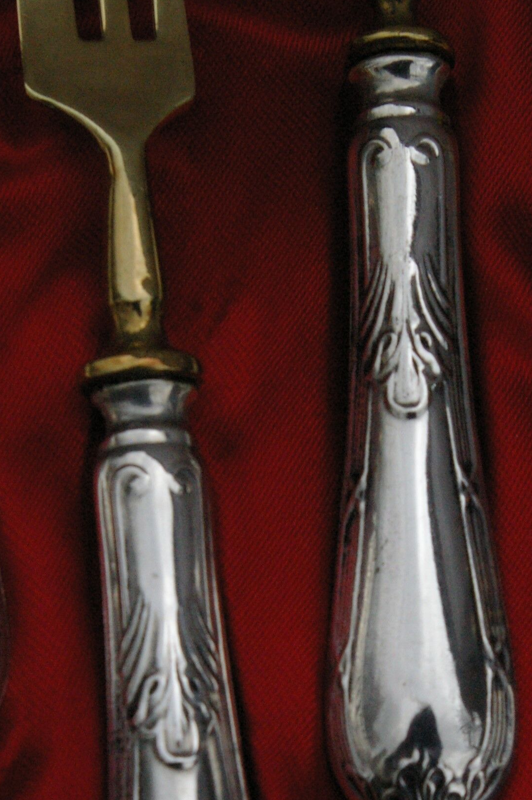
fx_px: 1599
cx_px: 394
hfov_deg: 18.8
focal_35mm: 72
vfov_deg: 27.4
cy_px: 661
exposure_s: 1/750
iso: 1600
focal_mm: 26
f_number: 8
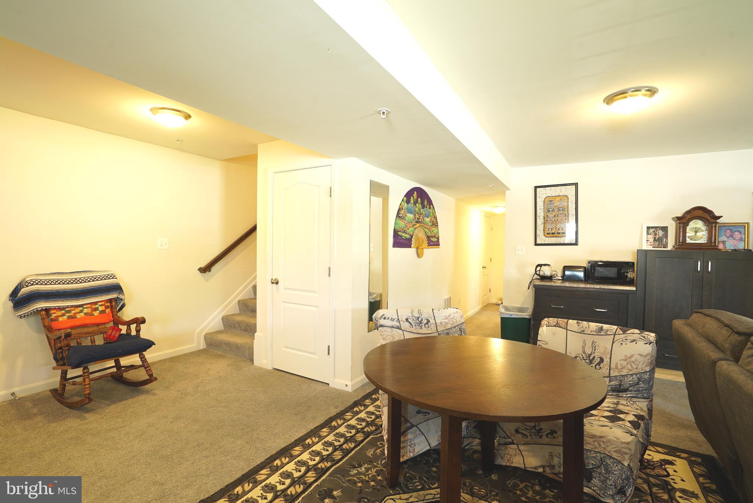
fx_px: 335
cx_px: 376
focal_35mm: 16
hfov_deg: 96.7
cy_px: 252
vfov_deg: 73.8
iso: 320
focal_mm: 16
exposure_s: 1/2
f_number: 8
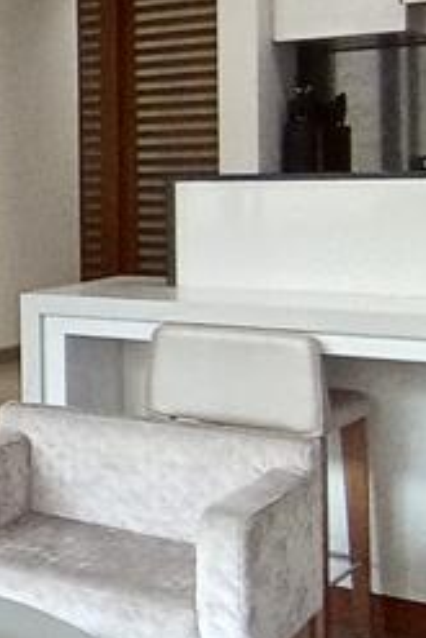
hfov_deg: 13.8
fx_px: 1223
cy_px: 196
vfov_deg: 29.0
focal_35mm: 69
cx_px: -602
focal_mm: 1.65
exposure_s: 1/60
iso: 236
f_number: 2.2
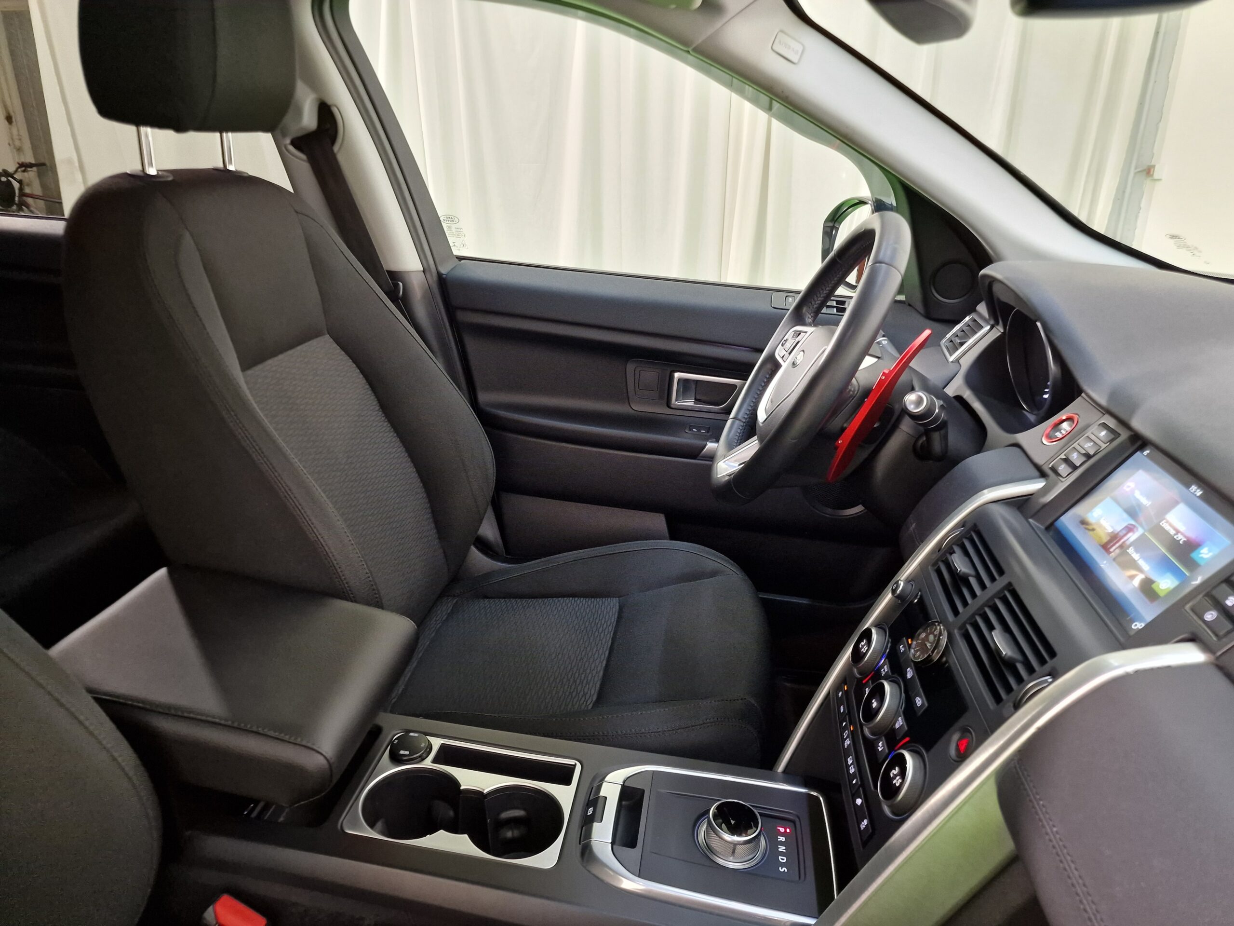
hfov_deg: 73.9
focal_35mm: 23
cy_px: 463
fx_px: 820
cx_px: 617
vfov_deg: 58.9
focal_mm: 6.4
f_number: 1.8
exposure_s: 1/33
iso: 400
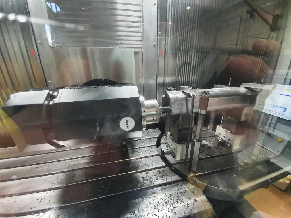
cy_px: 109
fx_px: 109
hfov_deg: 106.2
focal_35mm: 13
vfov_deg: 89.9
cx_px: 146
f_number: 2.2
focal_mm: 1.8
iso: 400
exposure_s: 1/50
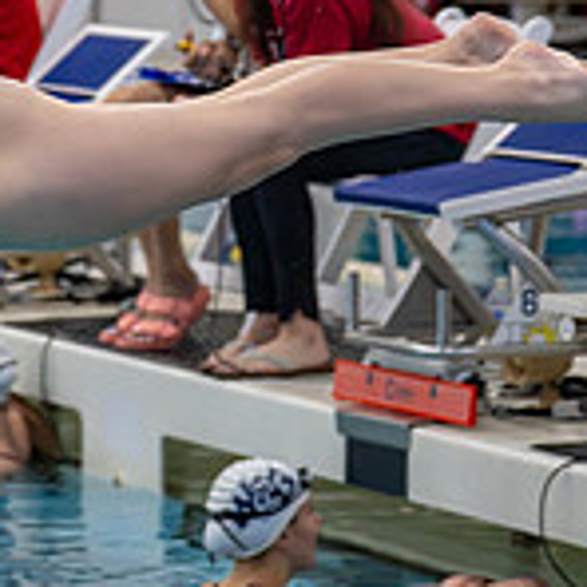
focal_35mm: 278
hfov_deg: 6.2
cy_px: 283
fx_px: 5333
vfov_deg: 6.3
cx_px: -270
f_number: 2.8
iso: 2500
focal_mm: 70
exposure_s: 1/1000
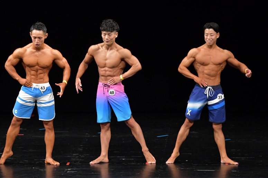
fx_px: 2121
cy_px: 89
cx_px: 134
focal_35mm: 285
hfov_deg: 7.2
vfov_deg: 4.8
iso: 3200
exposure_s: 1/400
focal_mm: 190
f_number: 5.6
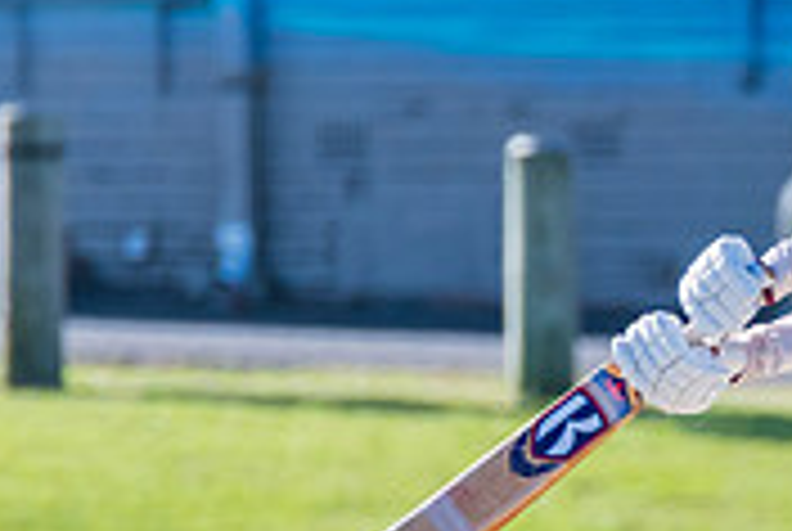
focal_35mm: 2383
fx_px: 52514
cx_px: 887
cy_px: 549
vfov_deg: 0.6
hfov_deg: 0.9
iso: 640
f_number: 6.3
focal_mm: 600
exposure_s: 1/2000
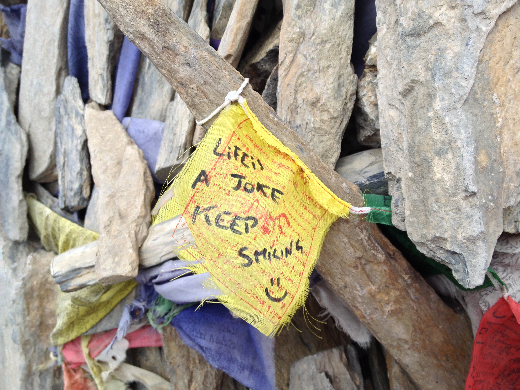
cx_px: 260
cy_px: 195
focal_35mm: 35
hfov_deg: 52.6
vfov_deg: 40.7
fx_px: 526
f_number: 2.4
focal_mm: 4.28
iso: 50
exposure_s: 1/690
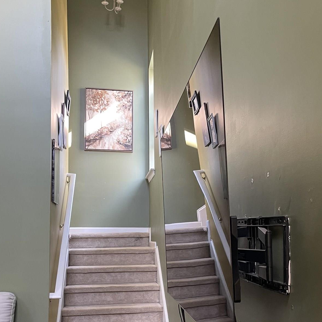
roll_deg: +1.4
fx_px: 453
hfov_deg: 38.9
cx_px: 205
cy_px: 213
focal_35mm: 43
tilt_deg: +2.9
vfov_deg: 38.7
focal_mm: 5.1
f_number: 1.6
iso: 250
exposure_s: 1/60
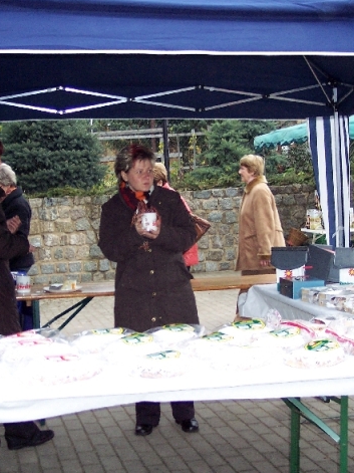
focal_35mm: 53
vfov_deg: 36.2
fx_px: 723
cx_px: 149
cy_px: 234
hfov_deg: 27.5
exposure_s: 1/60
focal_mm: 8
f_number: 2.8
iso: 140
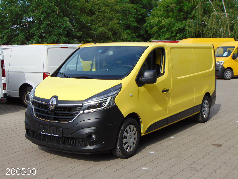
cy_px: 90
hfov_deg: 38.2
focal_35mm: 50
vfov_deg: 29.1
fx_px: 344
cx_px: 119
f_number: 3.5
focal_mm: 9
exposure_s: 1/800
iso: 80
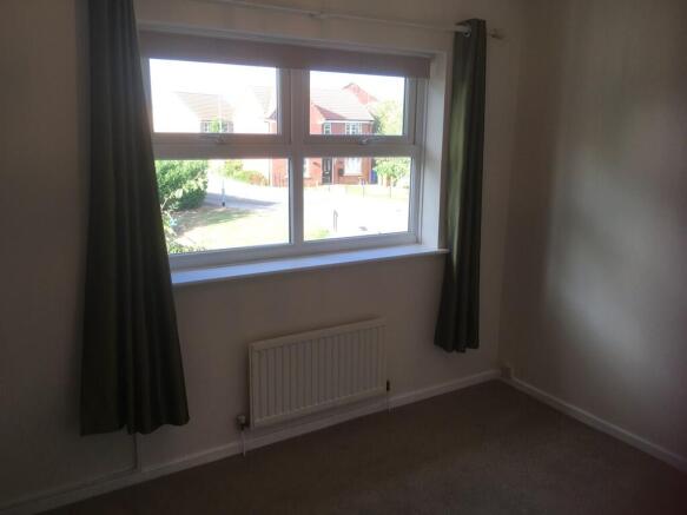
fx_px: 575
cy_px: 258
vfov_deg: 48.2
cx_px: 344
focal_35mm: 29
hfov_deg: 61.7
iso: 25
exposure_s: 1/100
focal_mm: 4.15
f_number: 2.2
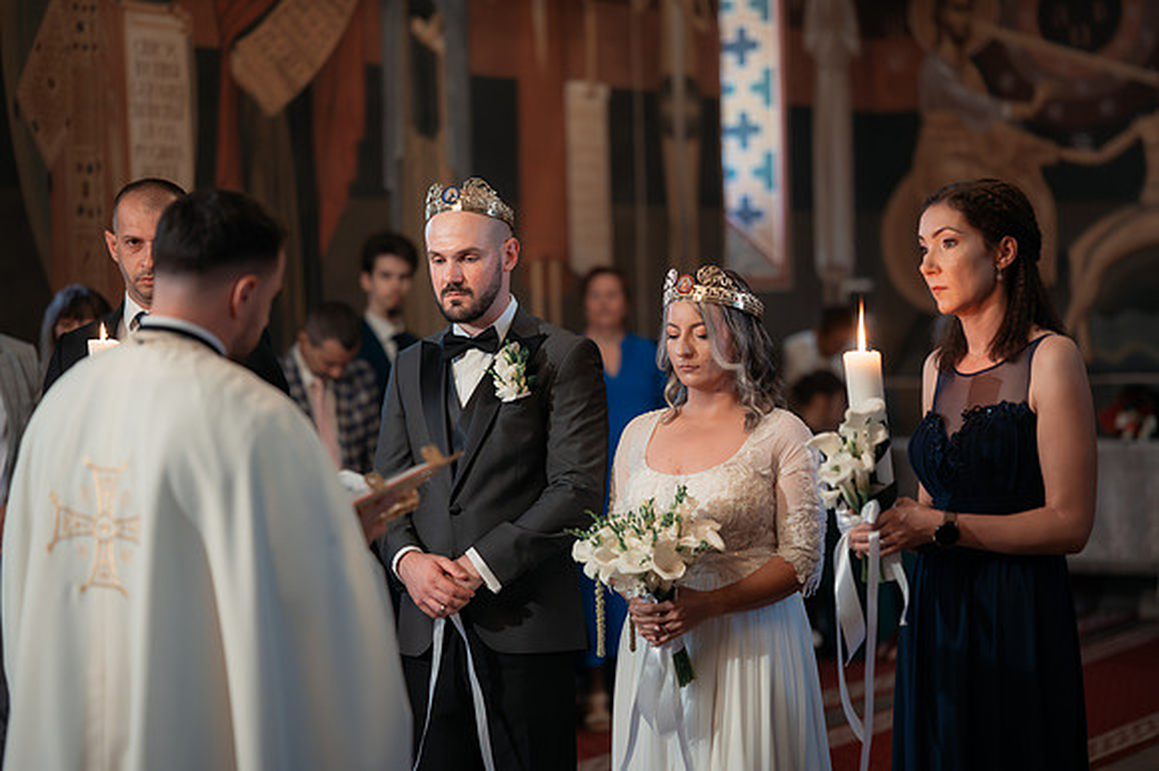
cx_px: 580
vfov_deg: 16.1
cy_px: 386
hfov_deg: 23.9
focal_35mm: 85
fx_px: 2735
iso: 1600
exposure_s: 1/200
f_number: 1.8
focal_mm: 85
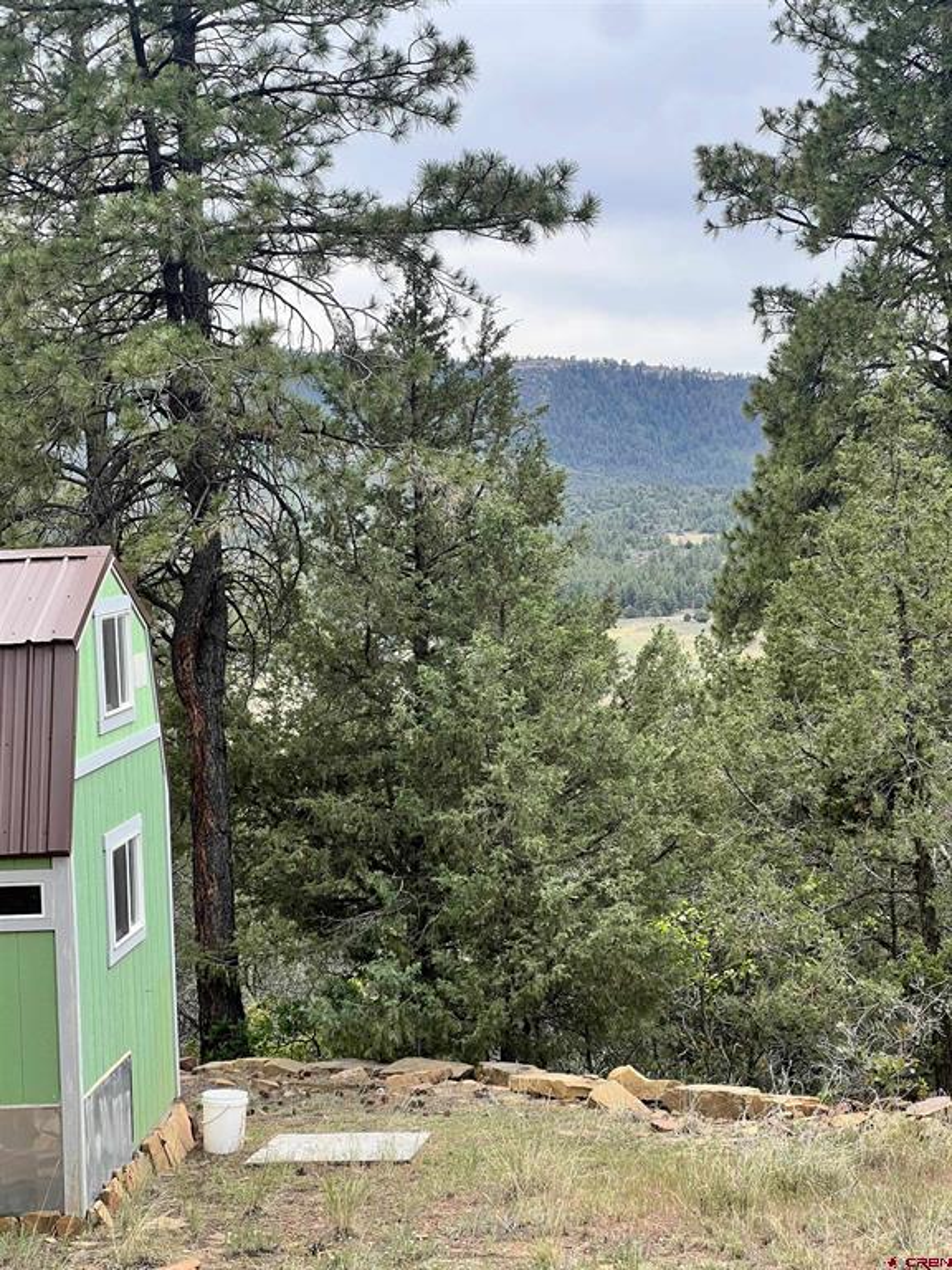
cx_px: 476
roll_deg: +2.1
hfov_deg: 19.1
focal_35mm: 77
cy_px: 635
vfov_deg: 25.3
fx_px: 2824
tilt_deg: -3.1
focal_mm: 9
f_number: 2.8
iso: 32
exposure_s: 1/271
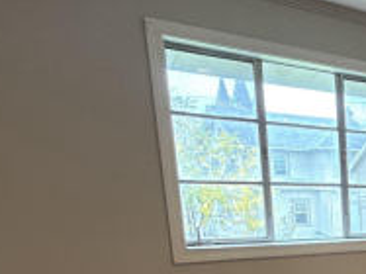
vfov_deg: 26.8
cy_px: 297
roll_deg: -0.2
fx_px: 528
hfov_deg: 29.3
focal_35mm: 50
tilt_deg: -10.1
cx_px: 498
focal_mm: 2.22
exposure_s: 1/60
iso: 400
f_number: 2.2
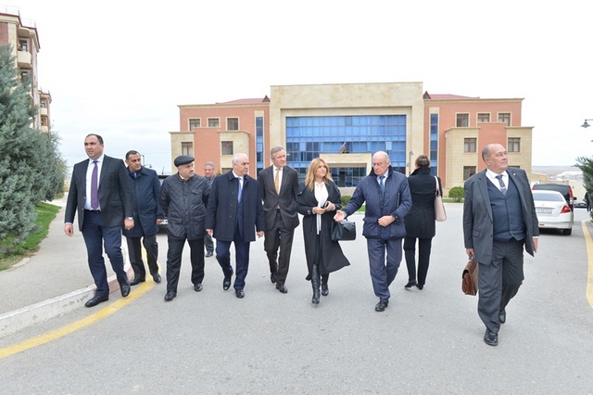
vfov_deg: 53.1
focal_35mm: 24
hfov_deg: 73.8
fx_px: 395
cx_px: 296
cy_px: 198
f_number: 10
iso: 800
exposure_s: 1/200
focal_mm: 24
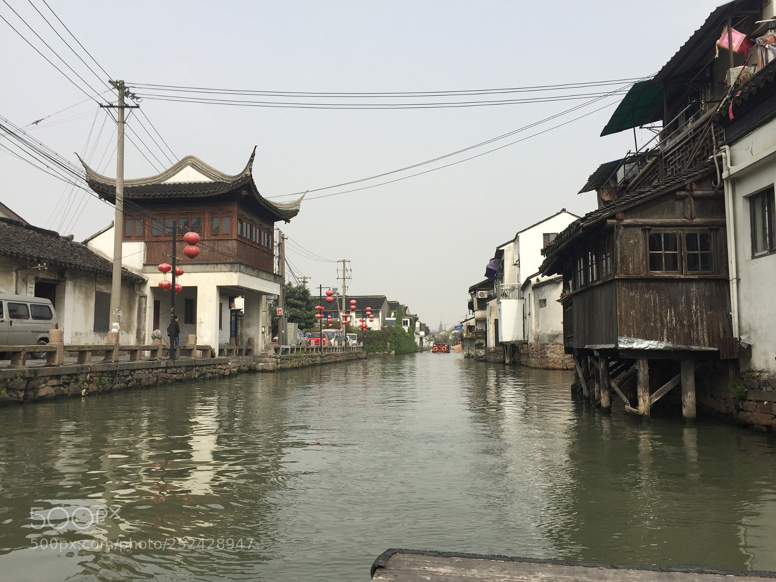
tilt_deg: +2.8
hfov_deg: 61.7
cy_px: 291
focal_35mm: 29
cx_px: 388
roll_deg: -0.3
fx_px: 650
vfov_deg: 48.2
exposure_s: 1/1980
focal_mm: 4.15
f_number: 2.2
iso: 32
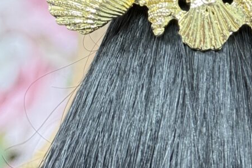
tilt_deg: -10.9
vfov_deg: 11.2
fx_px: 833
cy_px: -62
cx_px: 221
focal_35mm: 119
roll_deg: -2.4
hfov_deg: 17.0
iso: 250
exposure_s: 1/50
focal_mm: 6.76
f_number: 1.78
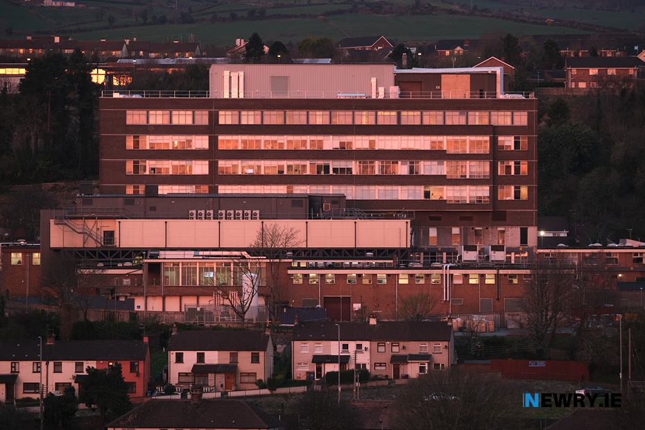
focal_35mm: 210
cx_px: 322
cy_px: 215
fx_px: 3762
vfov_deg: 6.5
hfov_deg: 9.8
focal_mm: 140
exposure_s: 1/100
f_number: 4
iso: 400
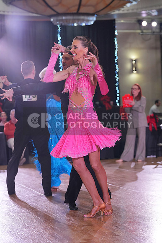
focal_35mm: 95
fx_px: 641
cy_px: 122
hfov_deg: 14.4
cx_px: 81
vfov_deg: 21.5
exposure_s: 1/500
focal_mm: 95
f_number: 4
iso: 2000
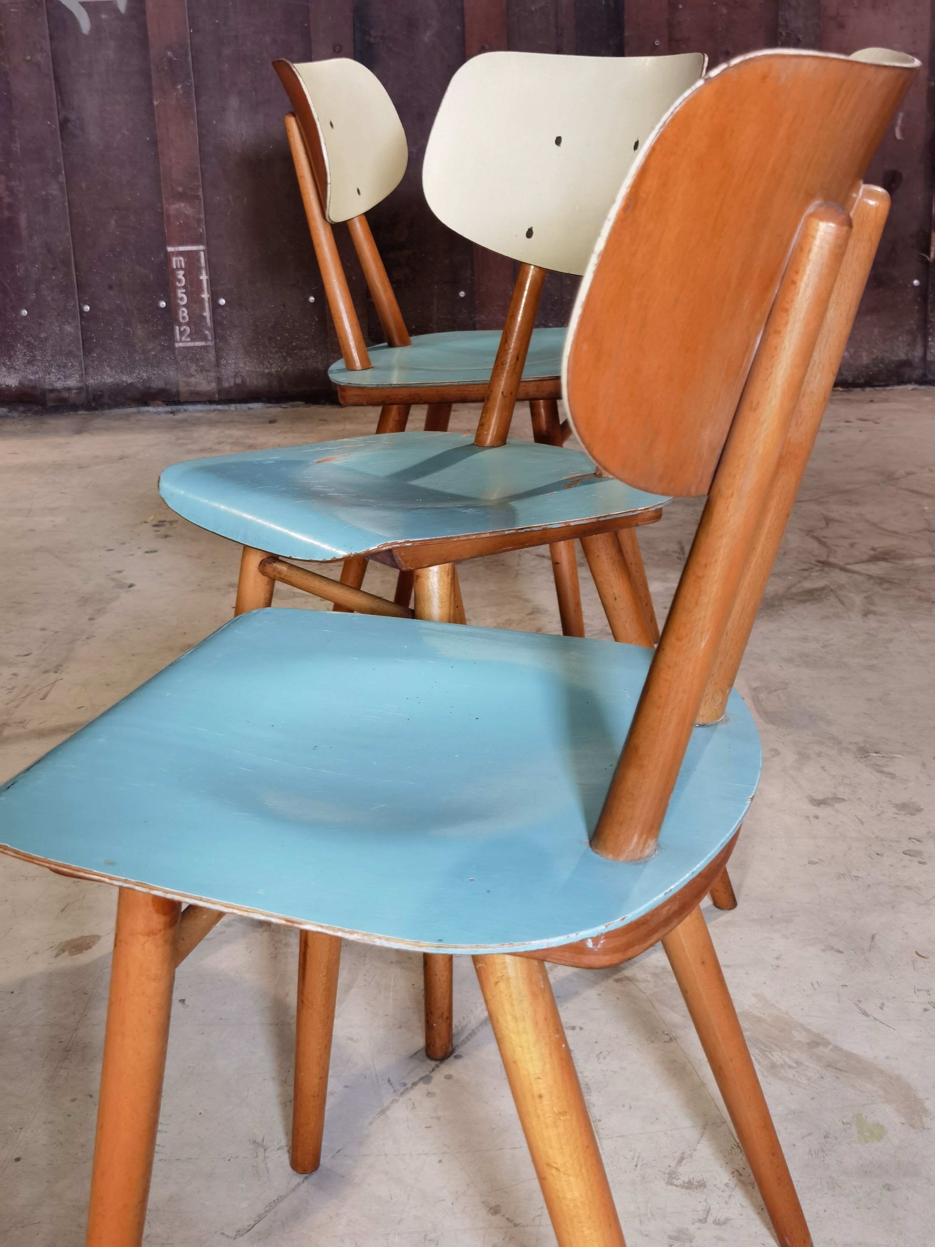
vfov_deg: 42.1
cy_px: 624
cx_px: 468
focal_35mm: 45
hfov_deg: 32.2
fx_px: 1621
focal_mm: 6.71
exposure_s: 1/50
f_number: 1.9
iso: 160
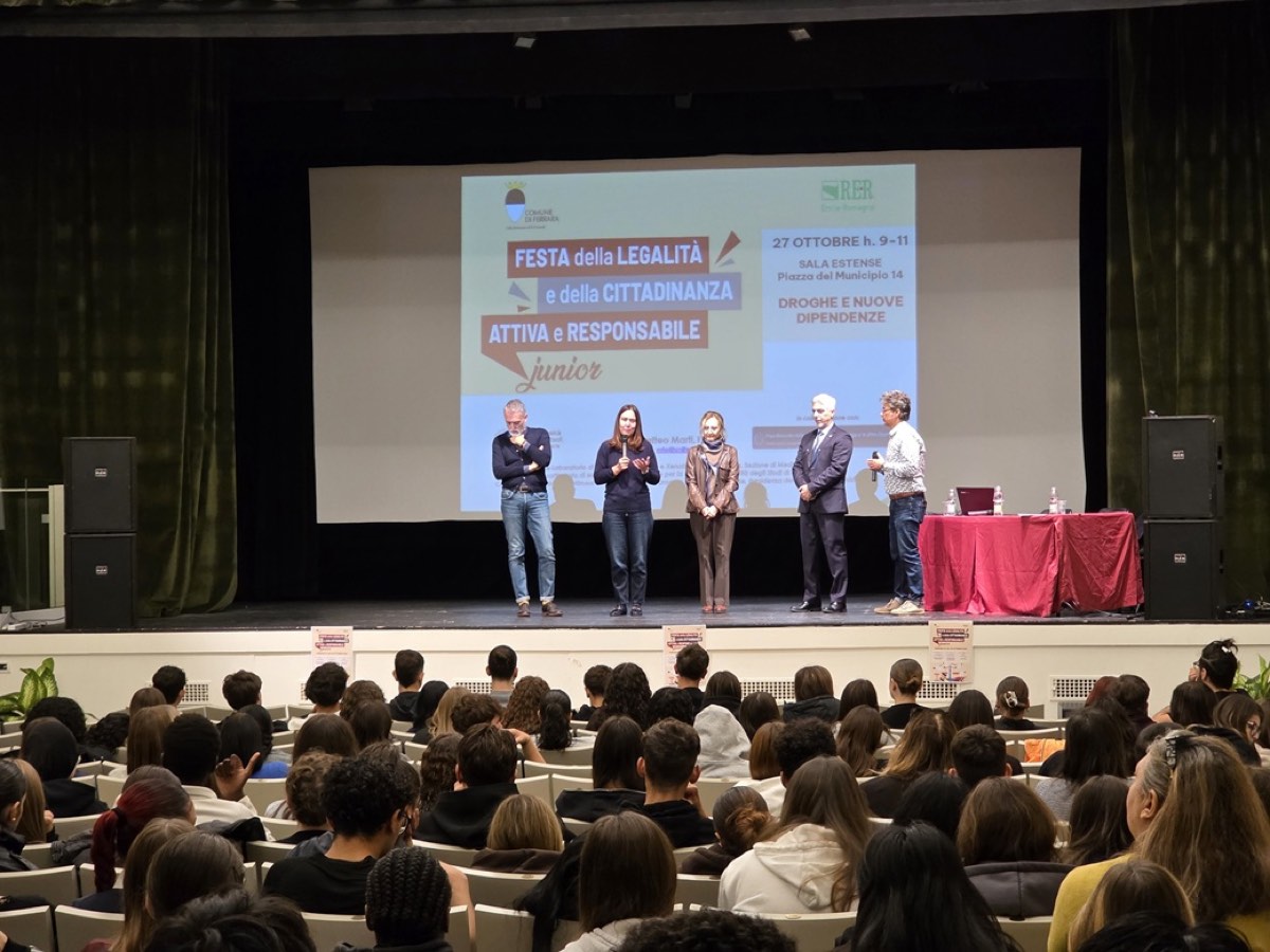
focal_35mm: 69
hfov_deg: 28.2
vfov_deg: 21.3
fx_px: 2531
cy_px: 476
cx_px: 635
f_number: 2.4
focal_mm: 7.9
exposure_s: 1/30
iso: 320
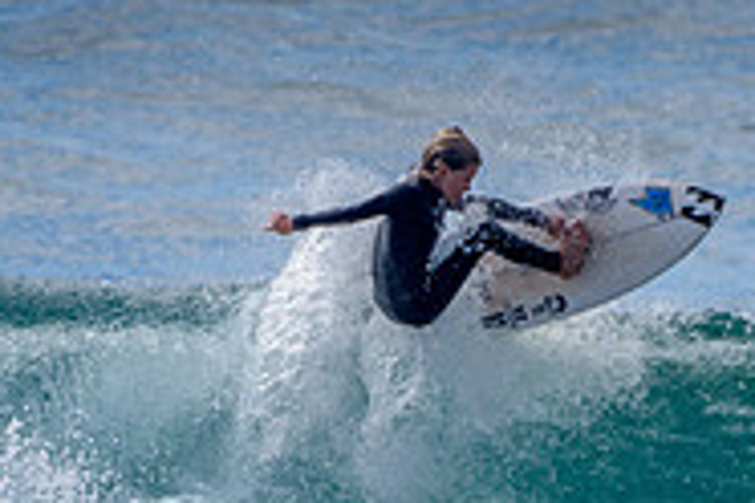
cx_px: 605
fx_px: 40075
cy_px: 666
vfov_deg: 0.7
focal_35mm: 1911
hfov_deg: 1.1
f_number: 5.6
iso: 140
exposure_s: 1/2000
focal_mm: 500
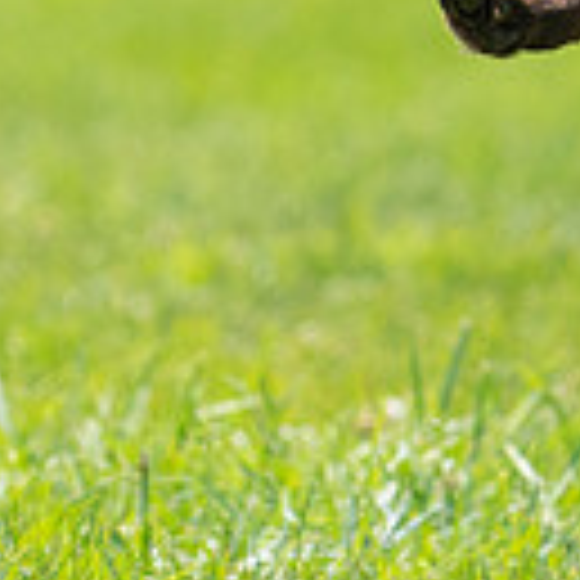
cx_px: 432
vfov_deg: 1.2
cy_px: -232
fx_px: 26653
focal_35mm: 1406
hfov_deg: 1.2
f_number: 6.3
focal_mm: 353
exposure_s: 1/4000
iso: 2000
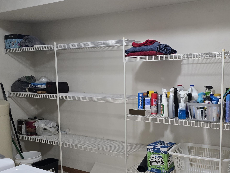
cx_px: 153
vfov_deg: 35.7
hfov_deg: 46.1
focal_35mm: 40
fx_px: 266
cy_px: 110
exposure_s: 1/120
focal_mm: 6.3
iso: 640
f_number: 1.7
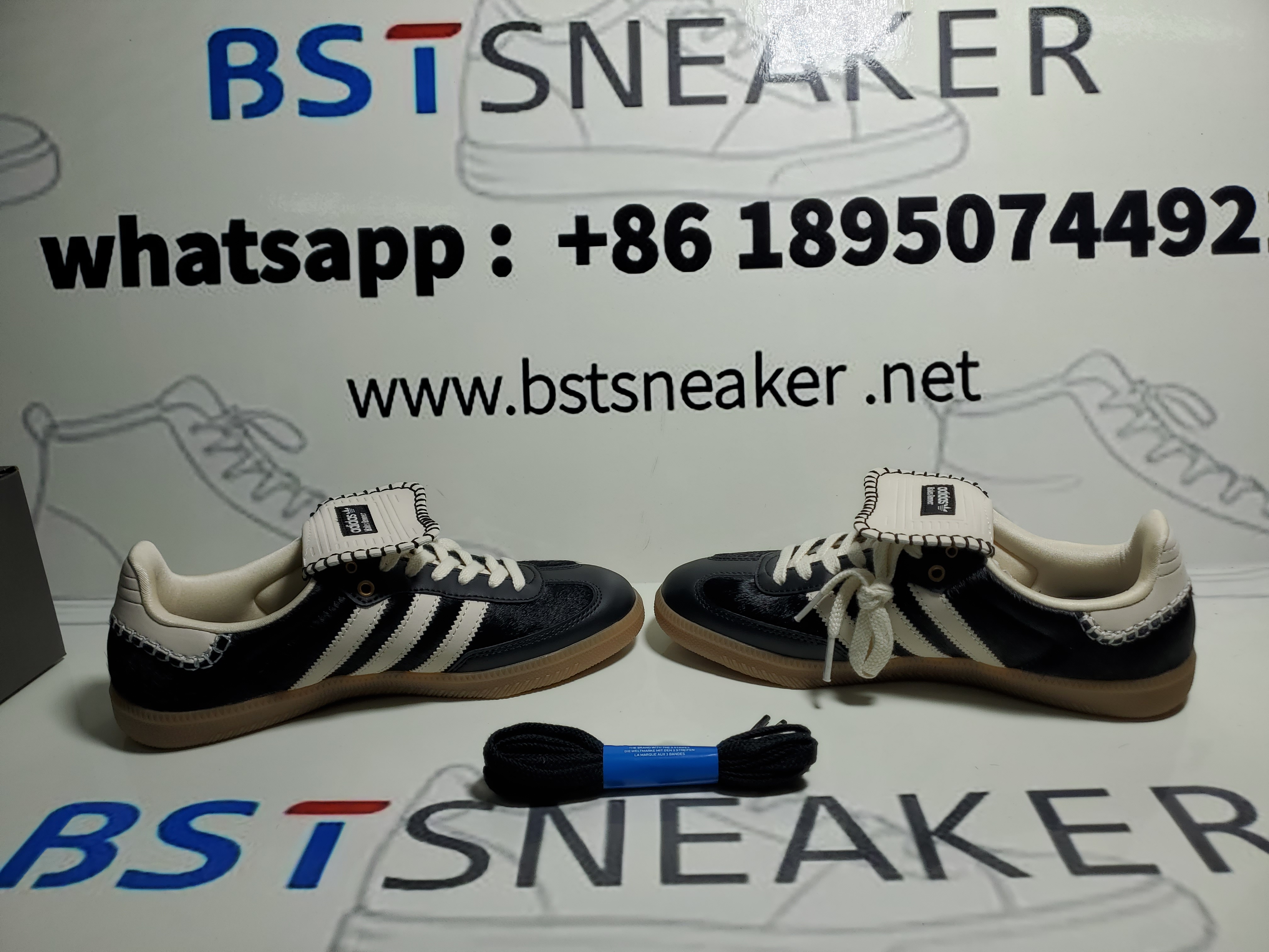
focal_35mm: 26
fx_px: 953
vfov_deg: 53.1
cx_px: 634
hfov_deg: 67.3
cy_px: 476
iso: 50
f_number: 1.5
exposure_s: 1/890
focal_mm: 4.3
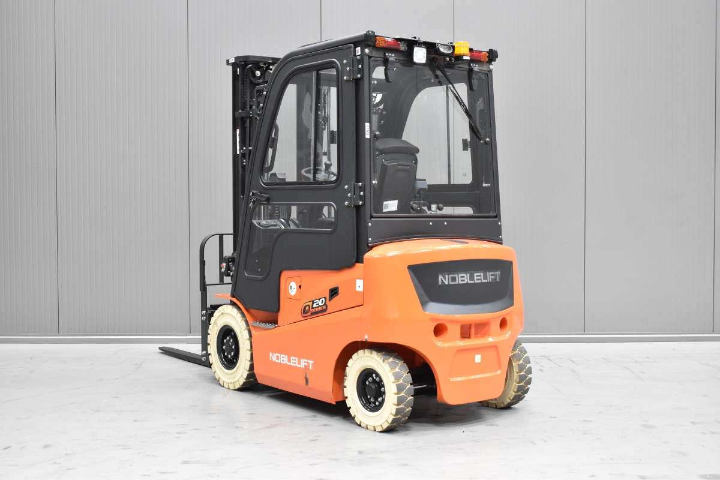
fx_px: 930
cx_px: 360
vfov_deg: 28.9
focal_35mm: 46
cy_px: 240
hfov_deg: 42.3
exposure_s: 1/25
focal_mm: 31
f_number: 5.6
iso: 1600
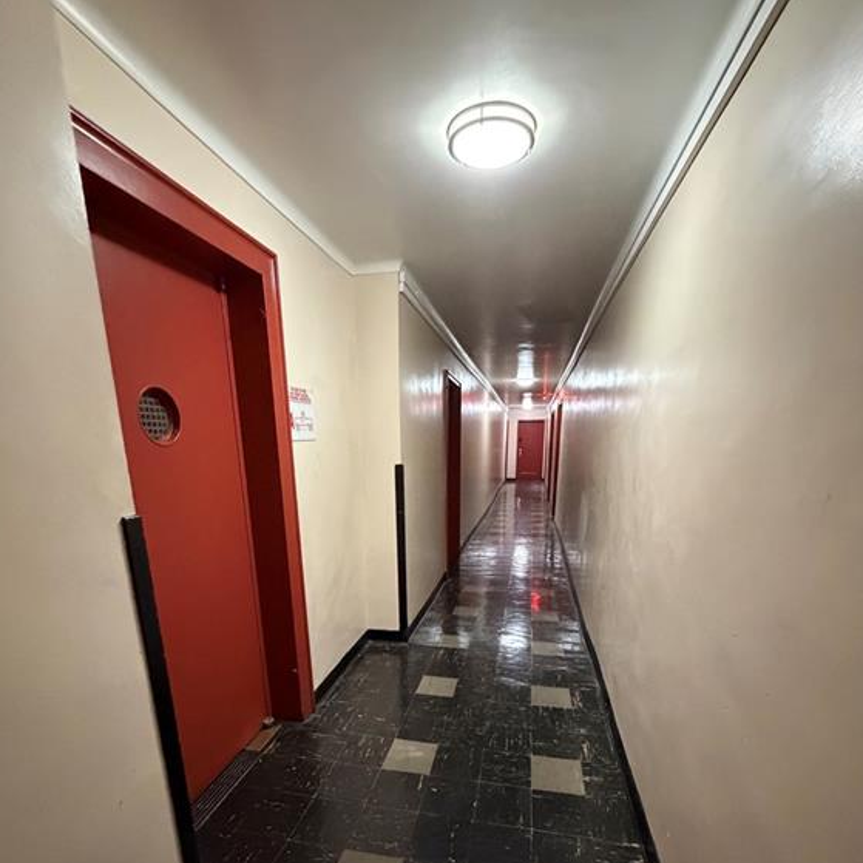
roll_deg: -0.6
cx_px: 432
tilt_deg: -13.1
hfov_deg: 84.0
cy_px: 565
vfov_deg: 81.5
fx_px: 479
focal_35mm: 17
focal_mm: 2.22
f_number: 2.2
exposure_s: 1/60
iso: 1000
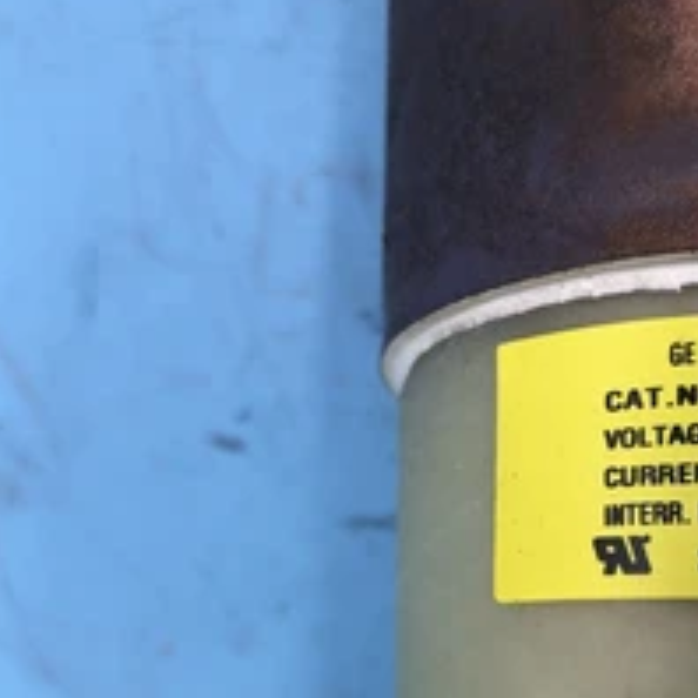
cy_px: 479
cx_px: 522
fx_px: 1141
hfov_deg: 33.4
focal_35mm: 50
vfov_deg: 33.6
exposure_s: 1/226
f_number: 1.8
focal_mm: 3.99
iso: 20
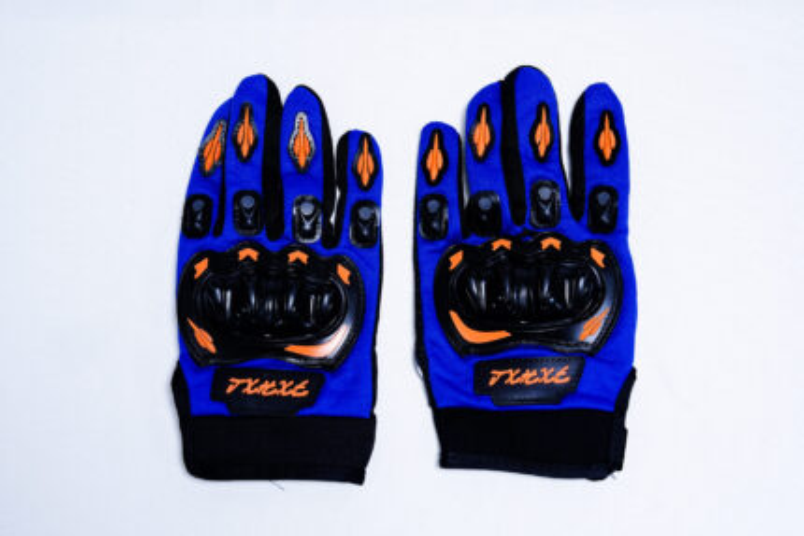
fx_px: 1564
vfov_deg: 19.5
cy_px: 268
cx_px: 402
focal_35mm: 70
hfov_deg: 28.8
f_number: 9
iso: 3200
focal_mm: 70
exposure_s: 1/160
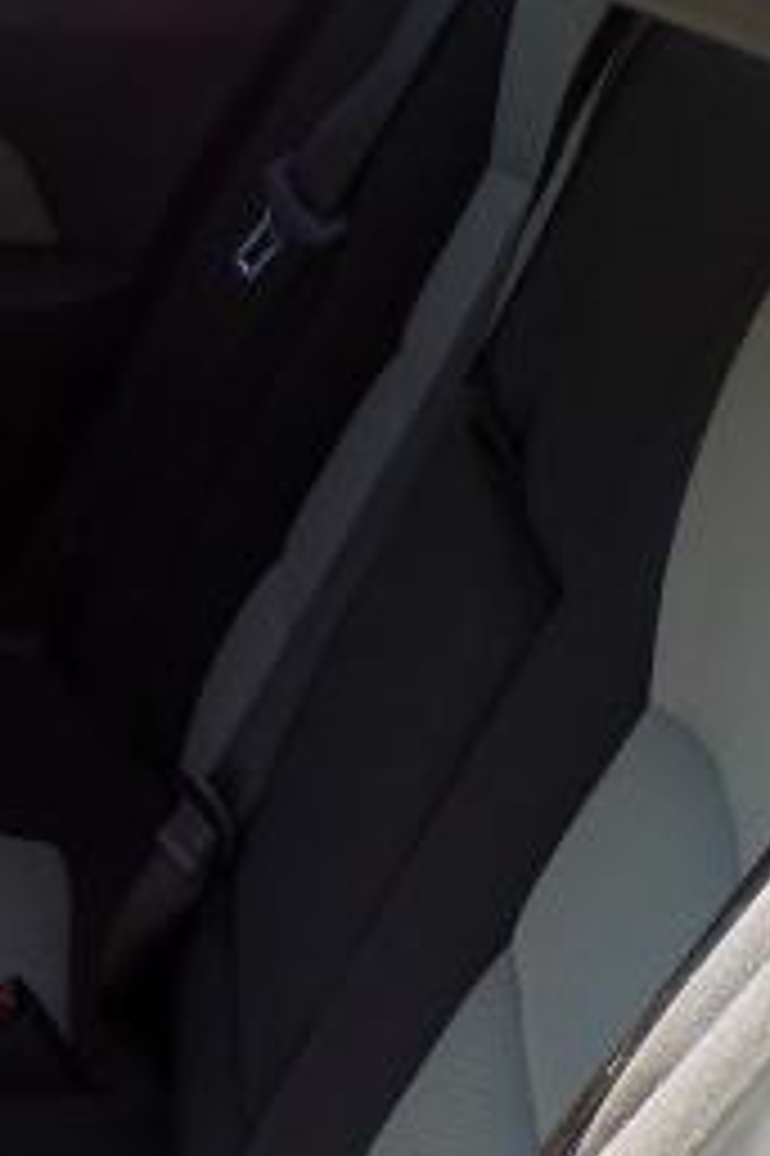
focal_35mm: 120
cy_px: 1183
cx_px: -158
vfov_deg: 16.7
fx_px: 3855
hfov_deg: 11.2
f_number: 3.5
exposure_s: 1/100
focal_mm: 6.6
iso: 80
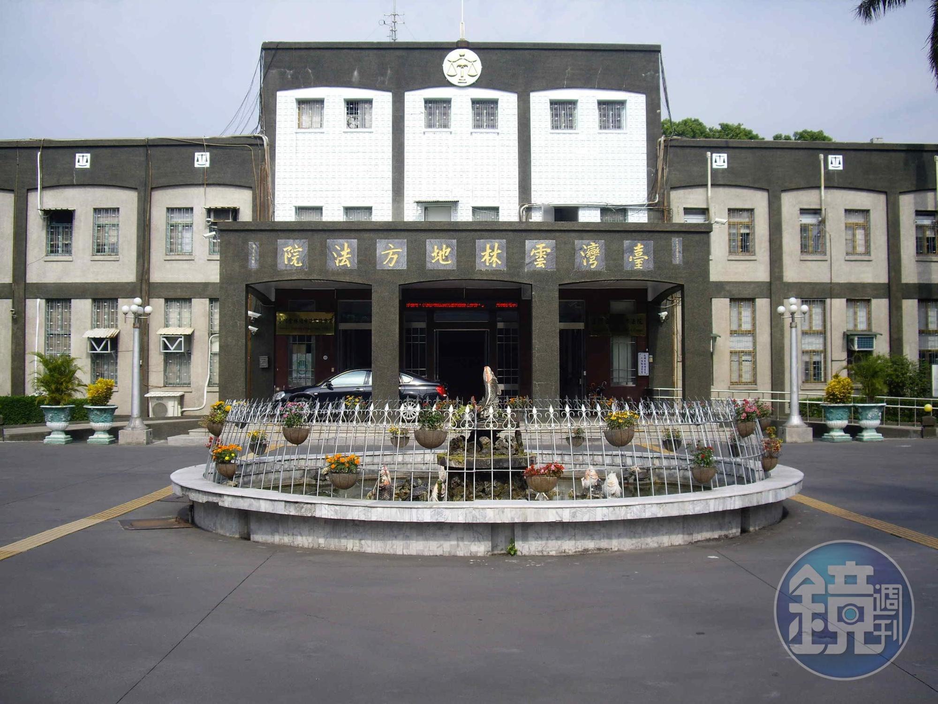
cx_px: 469
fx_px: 1030
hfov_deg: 49.0
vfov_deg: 37.7
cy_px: 352
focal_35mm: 38
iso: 64
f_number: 8
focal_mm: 7.9
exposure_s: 1/125
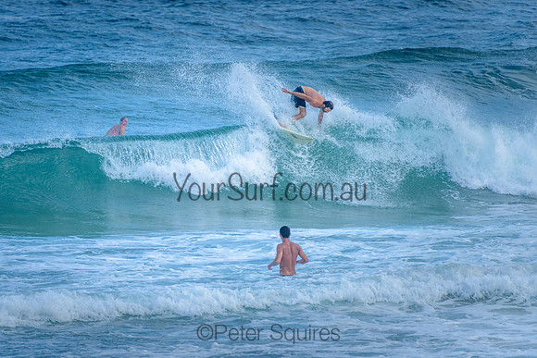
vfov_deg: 2.8
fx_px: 7320
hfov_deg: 4.2
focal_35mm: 491
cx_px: 208
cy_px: 138
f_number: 5.6
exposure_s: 1/1250
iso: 400
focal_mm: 400
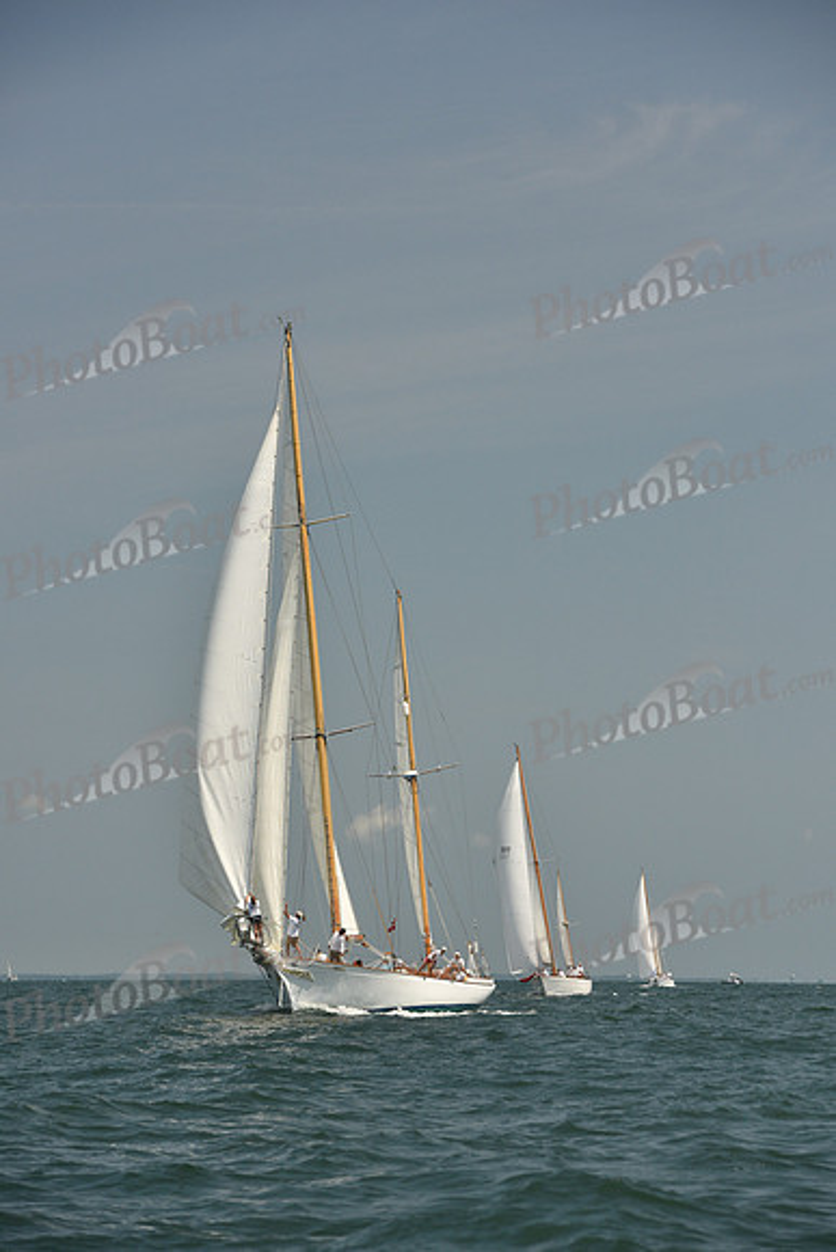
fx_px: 4525
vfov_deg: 15.8
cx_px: 418
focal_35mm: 130
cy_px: 626
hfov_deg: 10.6
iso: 320
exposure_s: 1/1000
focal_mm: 130
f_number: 7.1
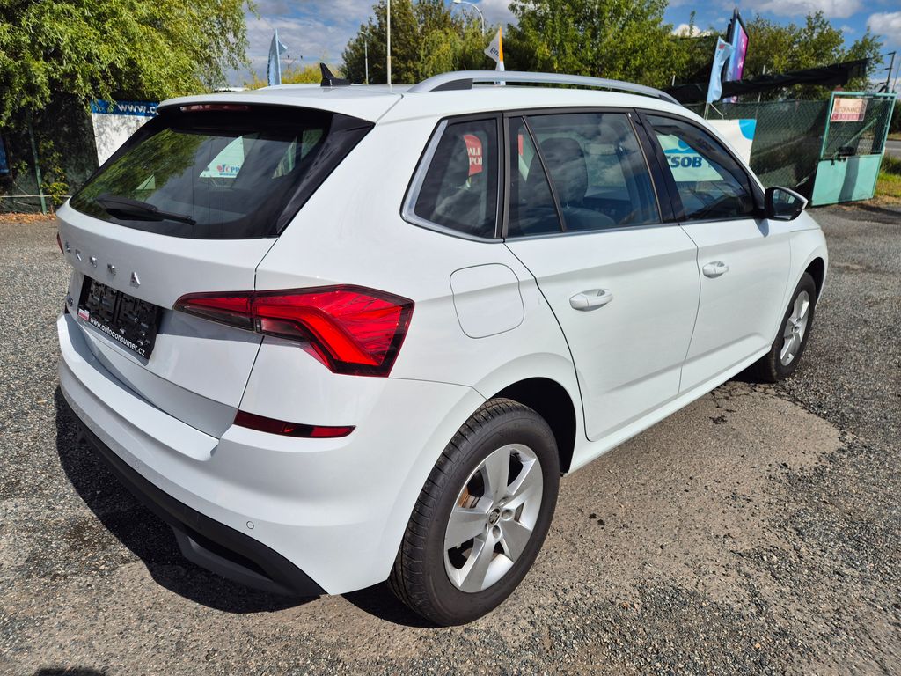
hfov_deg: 73.9
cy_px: 338
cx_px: 450
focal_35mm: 23
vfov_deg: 58.9
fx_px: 599
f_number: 1.8
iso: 25
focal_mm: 5.4
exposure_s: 1/5168
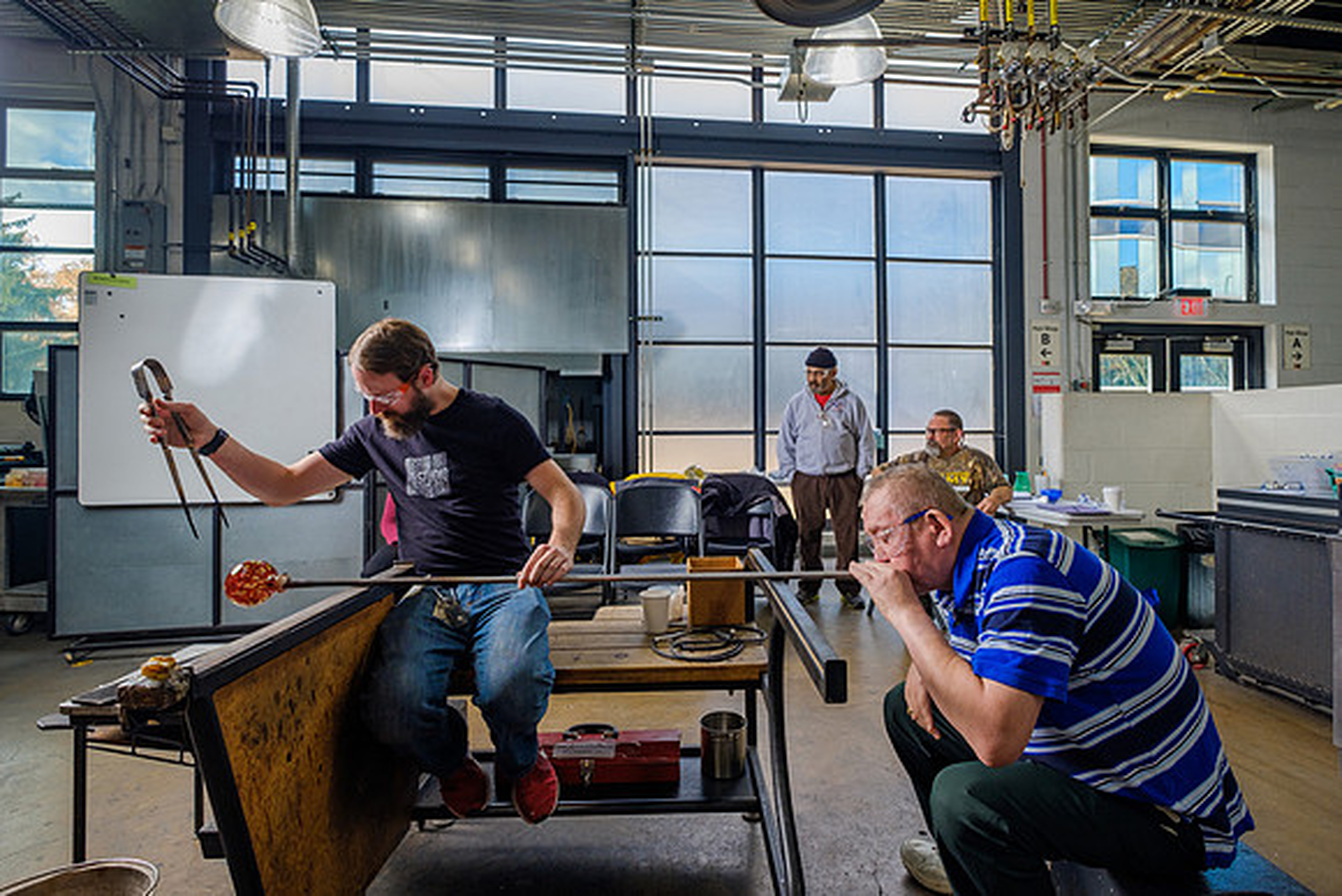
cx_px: 697
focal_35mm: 18
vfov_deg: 67.1
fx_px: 674
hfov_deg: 89.7
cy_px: 426
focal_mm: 11
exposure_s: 1/125
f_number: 4
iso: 200
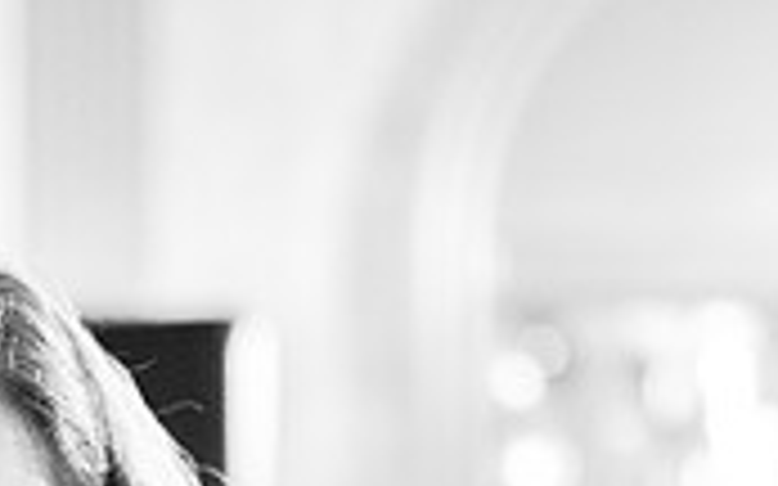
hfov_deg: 11.6
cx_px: -121
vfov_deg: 7.2
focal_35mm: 178
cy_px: 862
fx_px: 3773
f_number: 1.4
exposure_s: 1/50
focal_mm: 35
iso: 5000
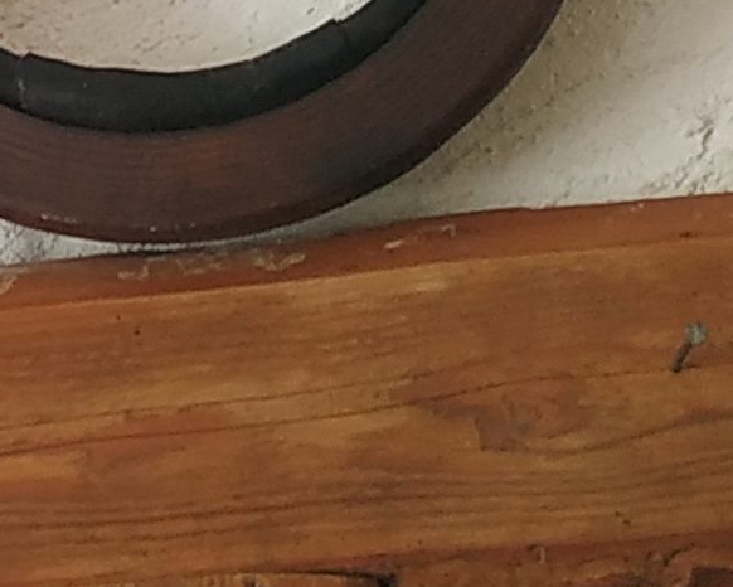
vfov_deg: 9.4
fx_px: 3494
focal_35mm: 161
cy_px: -179
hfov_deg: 10.6
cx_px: -882
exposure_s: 1/25
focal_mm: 3.94
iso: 200
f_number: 1.9
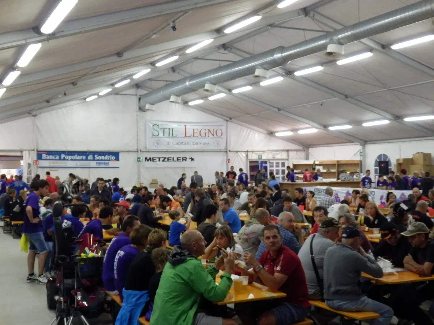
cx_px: 217
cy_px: 162
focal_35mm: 45
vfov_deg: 32.2
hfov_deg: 42.1
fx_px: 564
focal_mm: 8
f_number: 3.8
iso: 800
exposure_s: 1/50
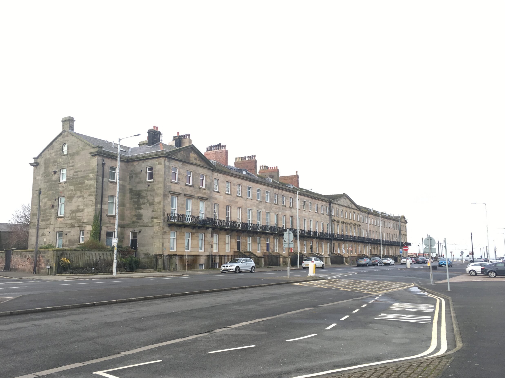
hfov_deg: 60.0
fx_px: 438
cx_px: 245
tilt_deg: +8.5
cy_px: 195
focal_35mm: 30
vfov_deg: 46.8
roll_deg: +0.0
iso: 25
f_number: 2.2
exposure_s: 1/141
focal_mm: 4.15
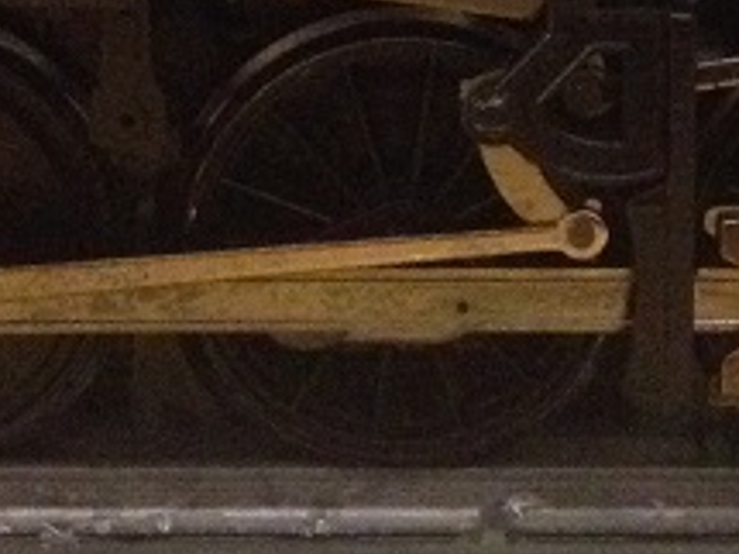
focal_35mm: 167
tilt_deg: -10.3
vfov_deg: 8.8
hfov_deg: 11.8
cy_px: 10
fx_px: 3563
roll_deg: -0.9
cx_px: 474
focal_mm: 4.28
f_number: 2.4
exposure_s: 1/15
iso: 800
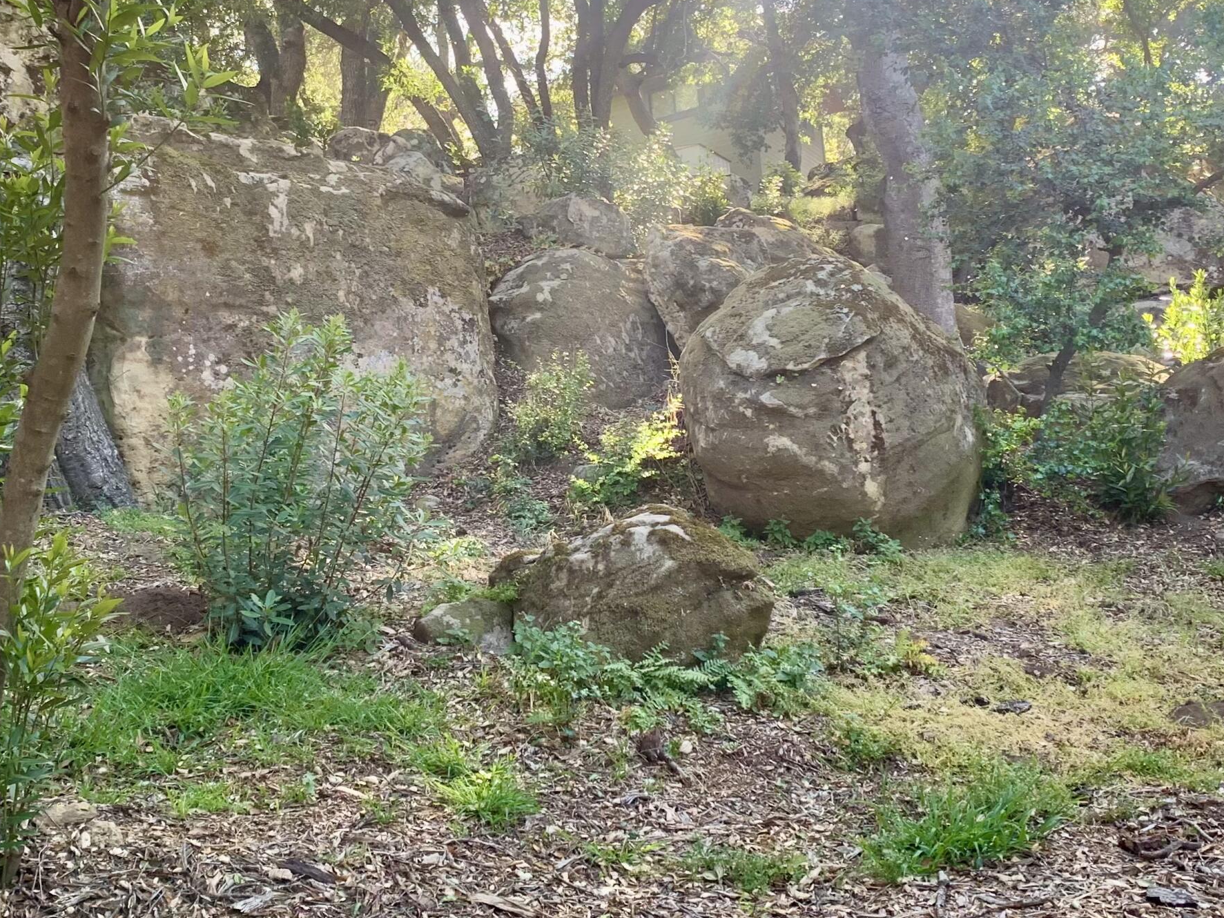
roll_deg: +4.5
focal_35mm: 44
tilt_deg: +11.6
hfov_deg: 42.9
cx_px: 584
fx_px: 1556
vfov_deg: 32.8
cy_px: 369
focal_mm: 4.25
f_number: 1.8
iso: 40
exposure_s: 1/122
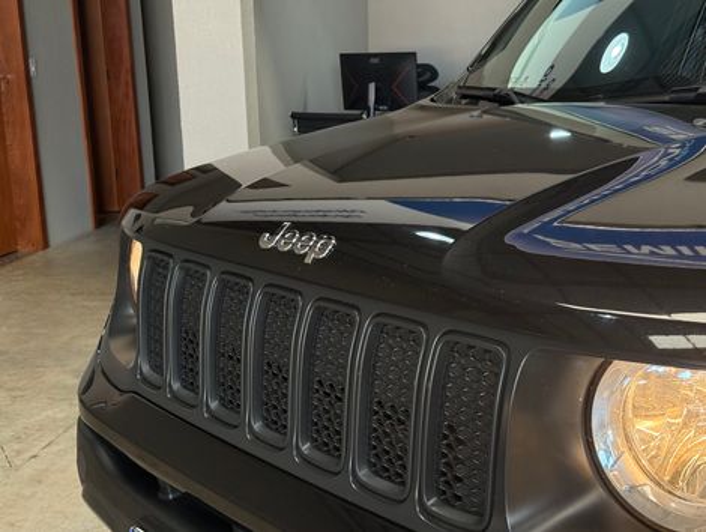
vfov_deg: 30.3
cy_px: 266
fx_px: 980
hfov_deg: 39.6
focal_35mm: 48
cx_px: 353
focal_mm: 6.76
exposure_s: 1/120
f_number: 1.78
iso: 200
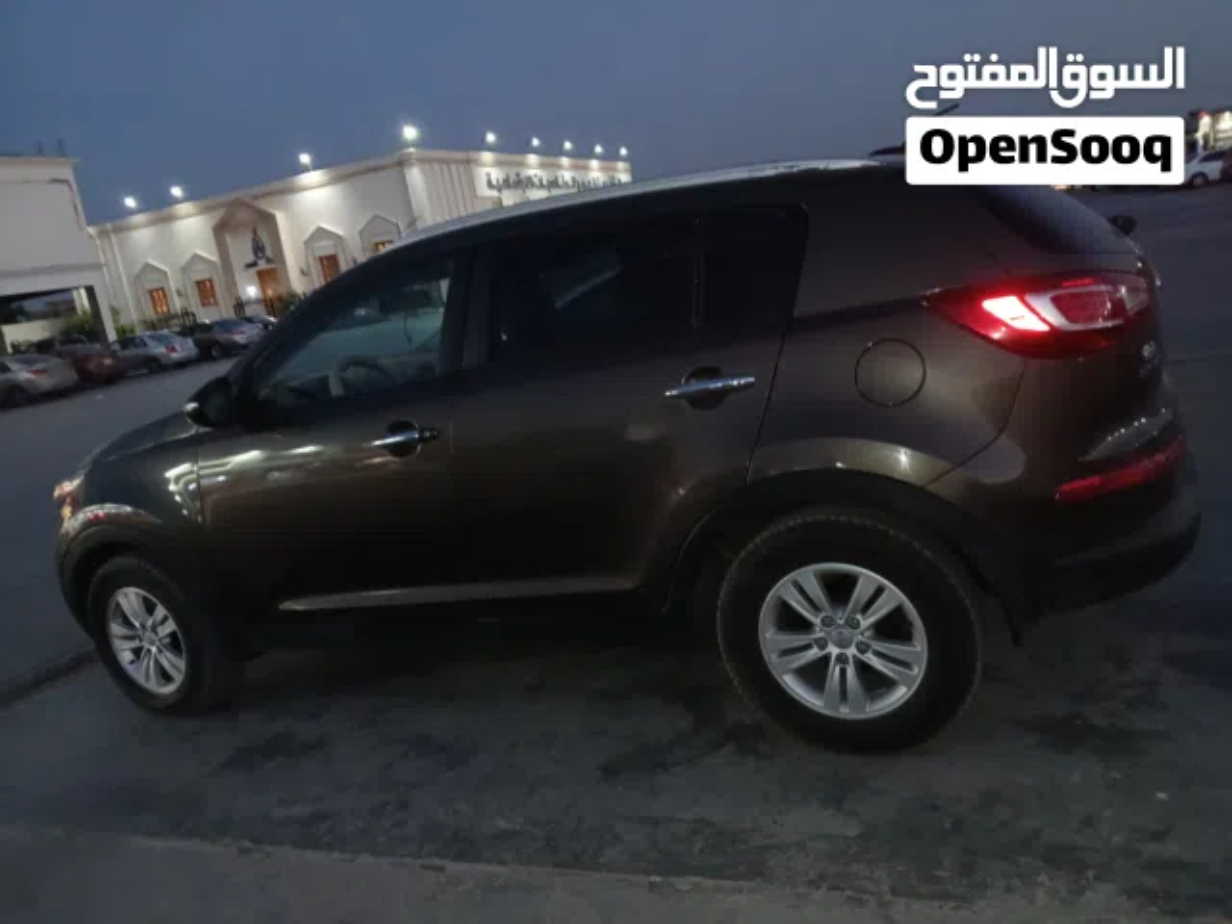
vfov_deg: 53.1
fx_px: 925
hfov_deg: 67.3
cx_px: 616
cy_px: 462
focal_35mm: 26
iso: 320
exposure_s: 1/25
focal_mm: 3.98
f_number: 1.8
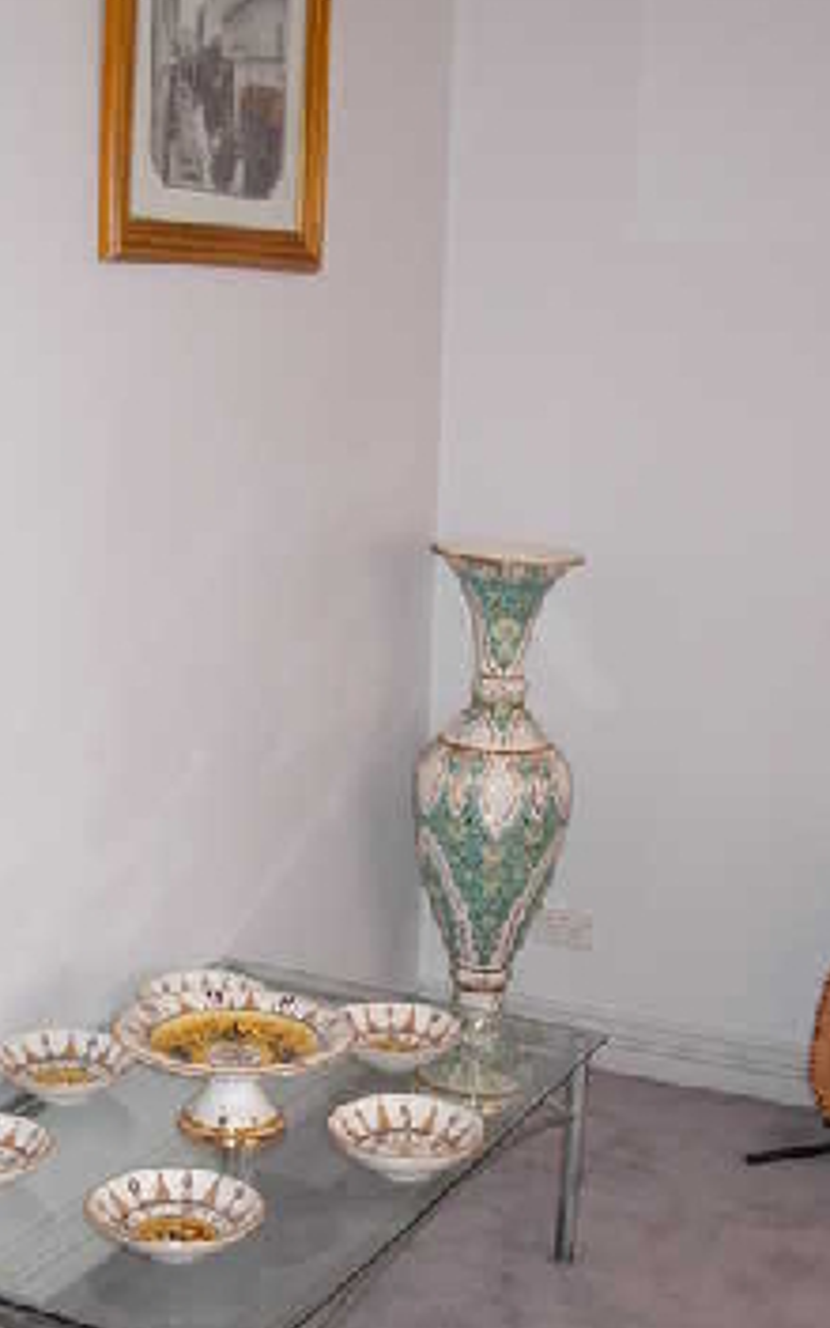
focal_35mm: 55
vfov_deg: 36.9
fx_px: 1991
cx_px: 430
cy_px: 706
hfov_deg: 23.6
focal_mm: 6.3
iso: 112
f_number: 2.9
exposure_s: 1/32
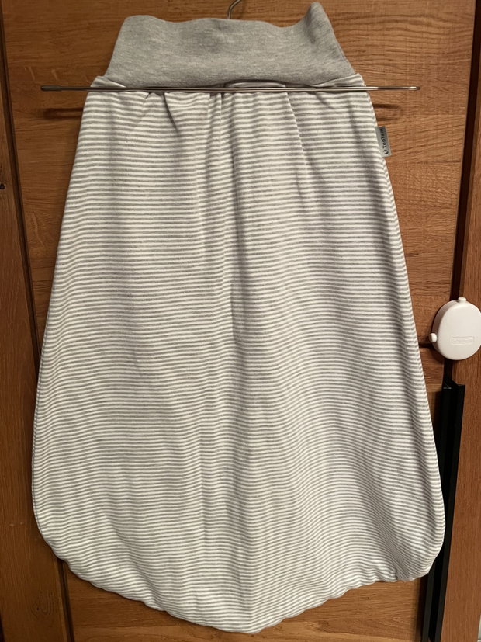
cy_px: 321
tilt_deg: -14.0
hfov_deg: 53.1
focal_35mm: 26
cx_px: 240
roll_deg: +0.7
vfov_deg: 67.3
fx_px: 482
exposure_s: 1/50
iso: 500
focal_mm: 4.2
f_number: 1.6
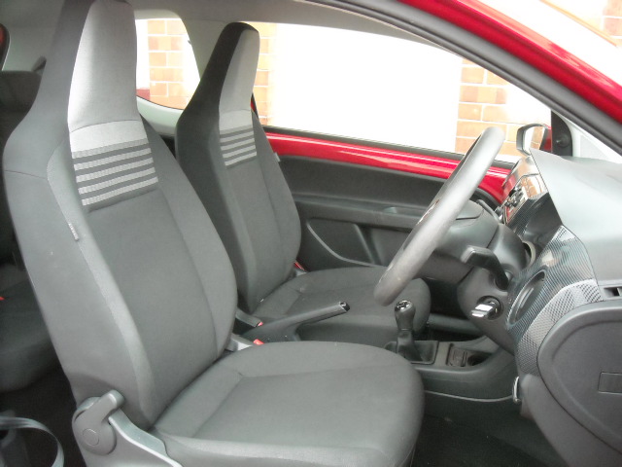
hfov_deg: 52.6
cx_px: 311
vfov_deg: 40.7
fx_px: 629
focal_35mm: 35
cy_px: 234
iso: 766
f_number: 2.8
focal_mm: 5.7
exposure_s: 1/201
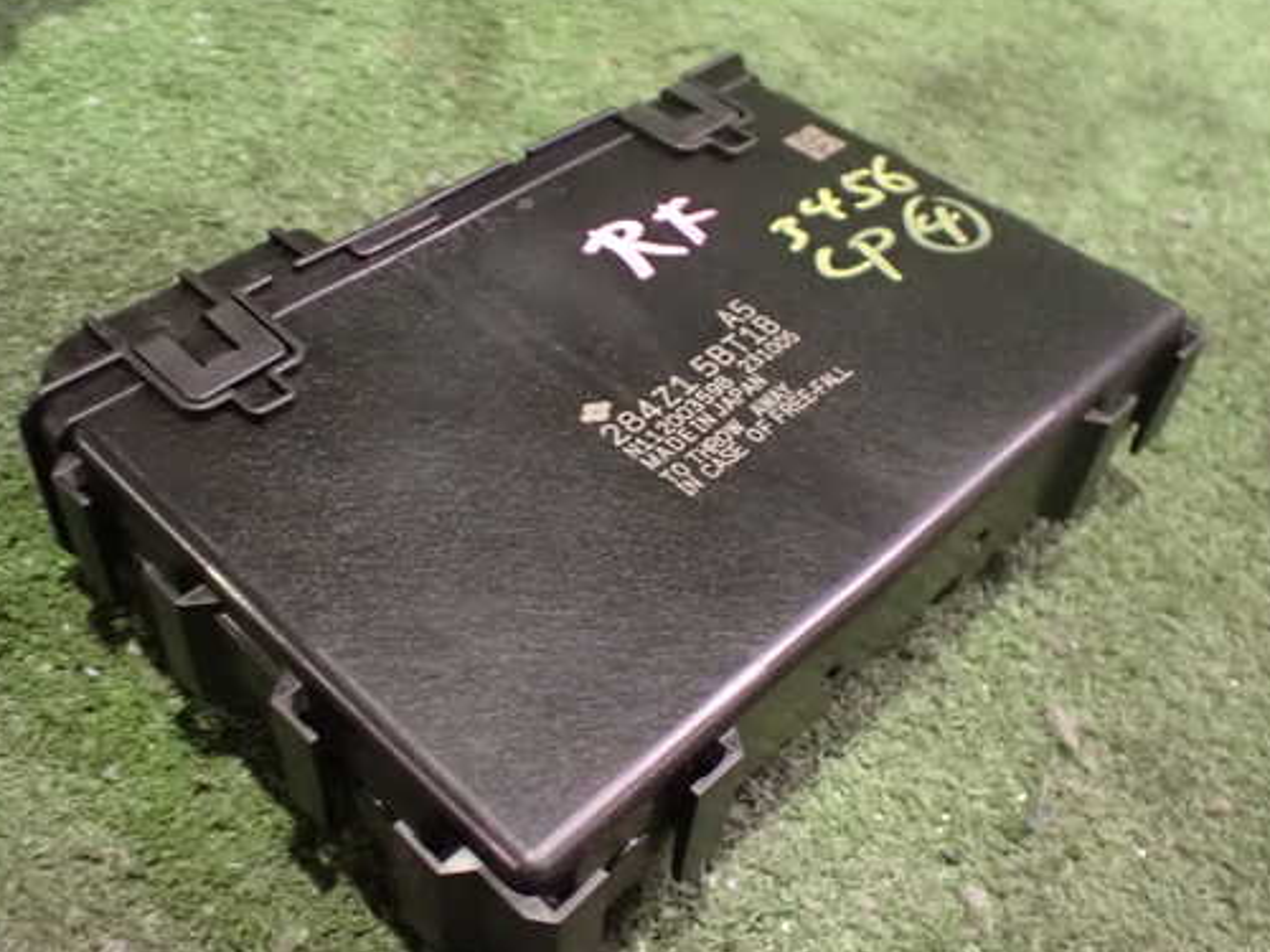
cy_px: 495
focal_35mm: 36
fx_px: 1321
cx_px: 566
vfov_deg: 39.7
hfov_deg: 51.3
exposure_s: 1/25
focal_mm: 5.4
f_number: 2.3
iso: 1600
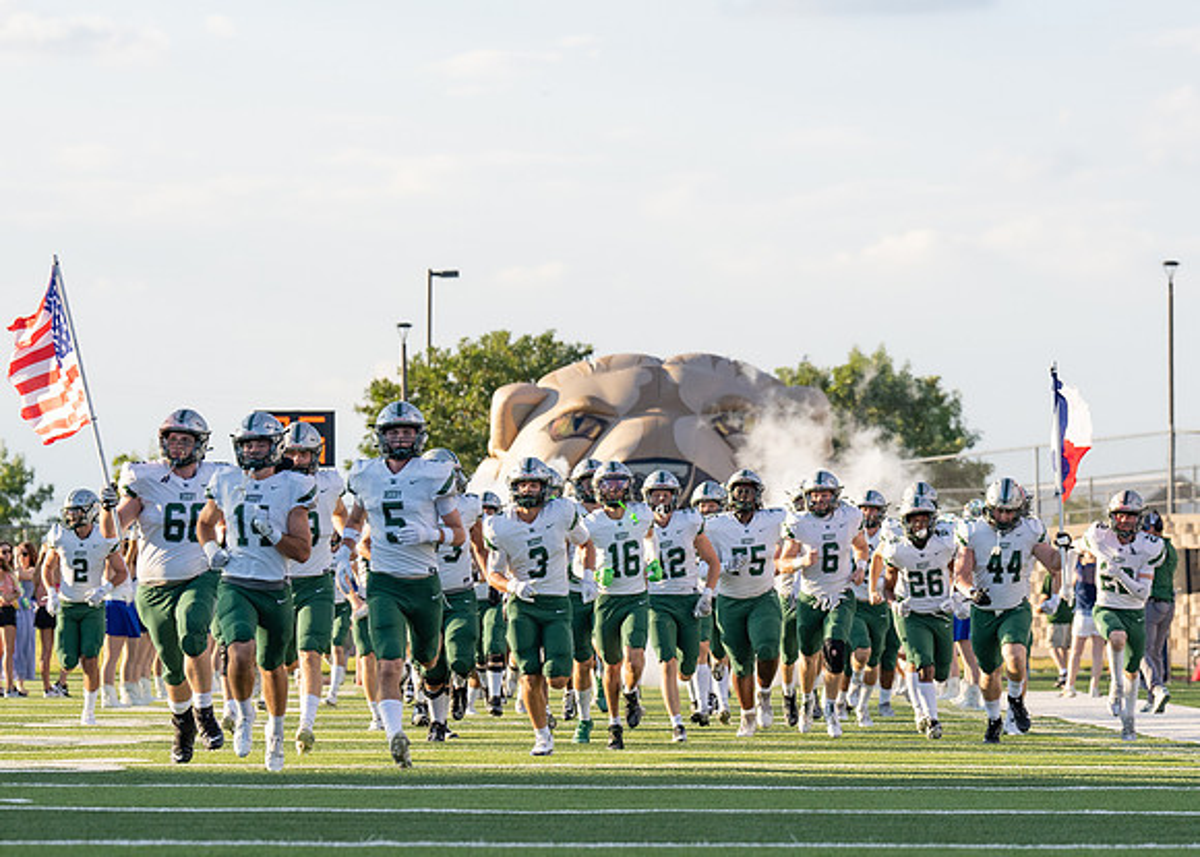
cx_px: 605
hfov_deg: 9.8
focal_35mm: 206
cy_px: 632
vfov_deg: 7.0
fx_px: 7015
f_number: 4
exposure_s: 1/1600
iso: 400
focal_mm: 121
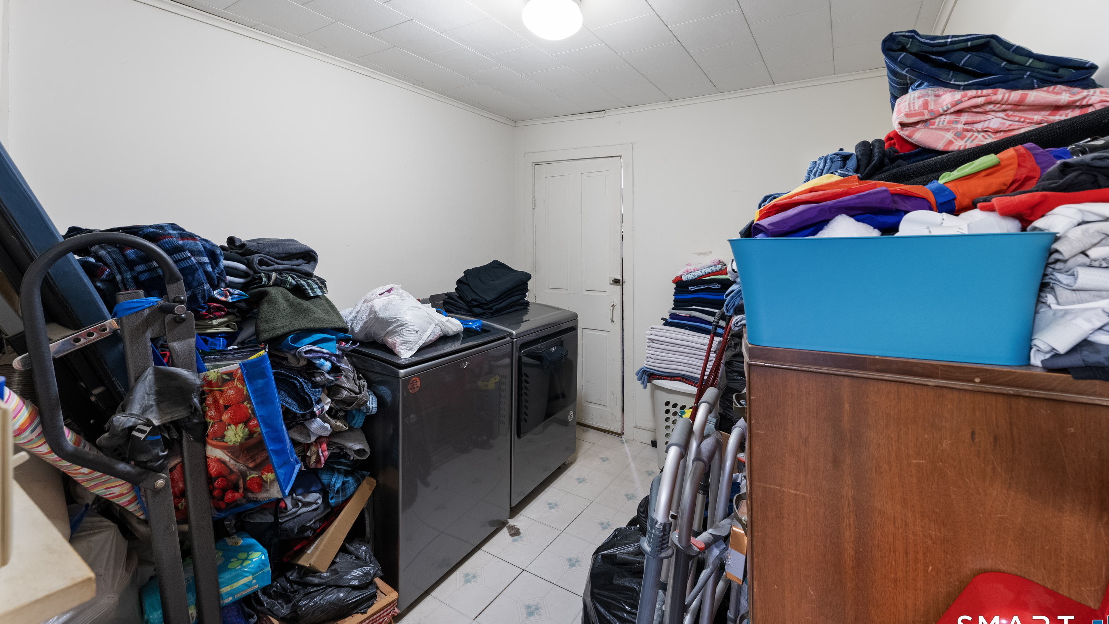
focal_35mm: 15
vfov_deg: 70.2
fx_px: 441
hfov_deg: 103.0
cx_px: 558
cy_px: 267
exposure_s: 1/2
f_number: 8
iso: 800
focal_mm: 14
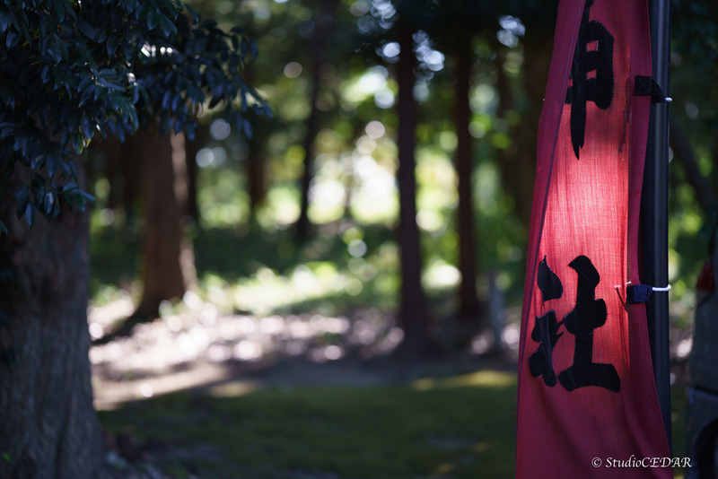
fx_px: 1696
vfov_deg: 16.1
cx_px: 359
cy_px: 240
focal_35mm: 85
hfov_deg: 23.9
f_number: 1.4
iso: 100
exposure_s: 1/400
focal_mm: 85
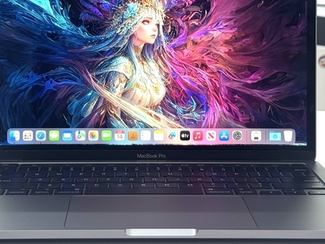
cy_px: 47
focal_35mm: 90
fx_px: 845
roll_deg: +0.6
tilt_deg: -5.9
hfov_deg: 21.8
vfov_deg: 16.3
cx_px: 139
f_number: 1.78
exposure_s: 1/100
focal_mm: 6.76
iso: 64
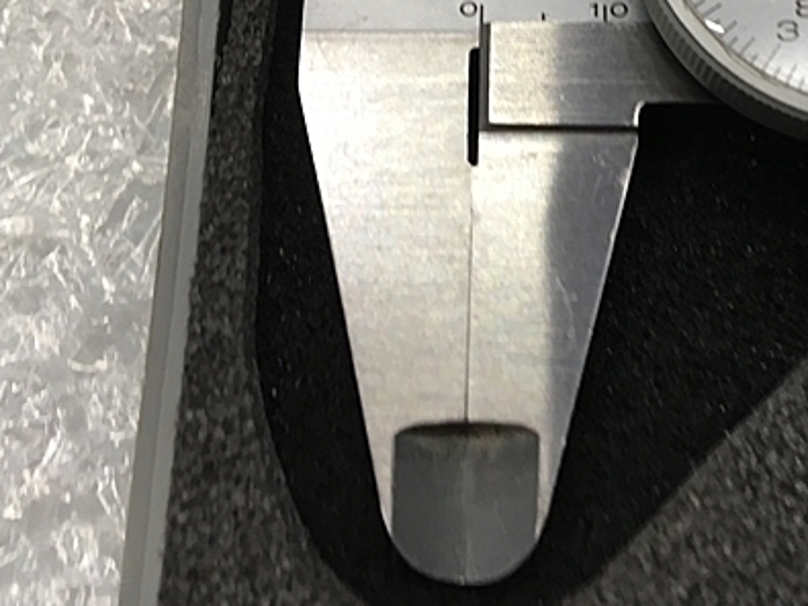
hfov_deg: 40.0
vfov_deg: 30.4
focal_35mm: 47
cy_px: 152
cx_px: 536
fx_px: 1097
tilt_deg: -73.1
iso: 50
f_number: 2.2
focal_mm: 4.15
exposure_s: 1/30
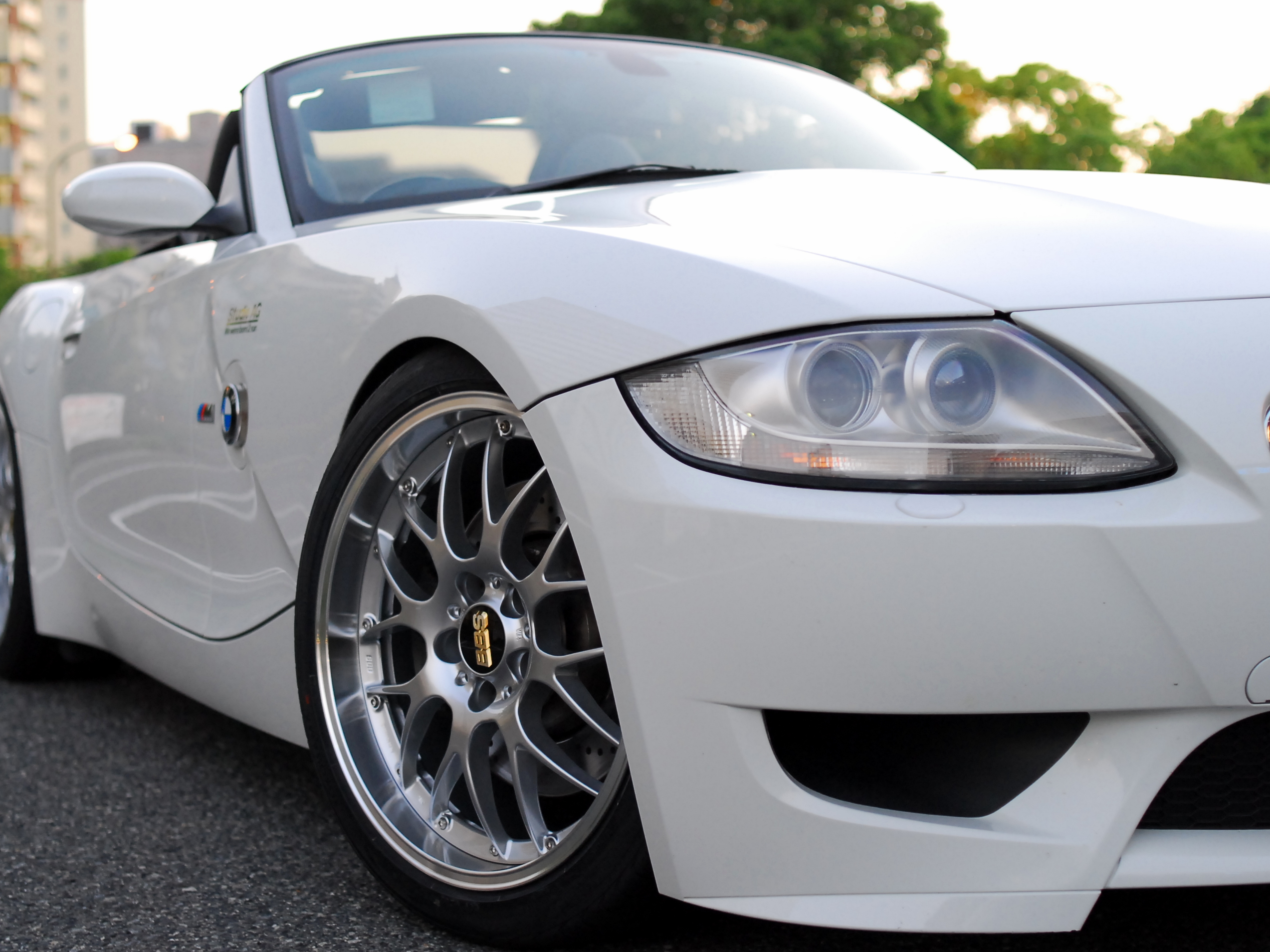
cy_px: 476
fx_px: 2111
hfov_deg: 33.5
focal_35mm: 58
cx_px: 595
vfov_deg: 25.4
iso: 640
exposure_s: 1/100
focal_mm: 35
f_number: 2.8
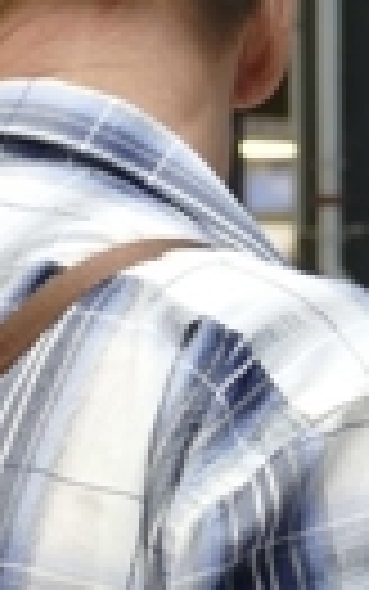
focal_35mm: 322
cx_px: 932
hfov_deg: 4.0
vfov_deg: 6.5
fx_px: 5175
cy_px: 482
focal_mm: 20.23
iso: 160
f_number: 3.4
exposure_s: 1/80
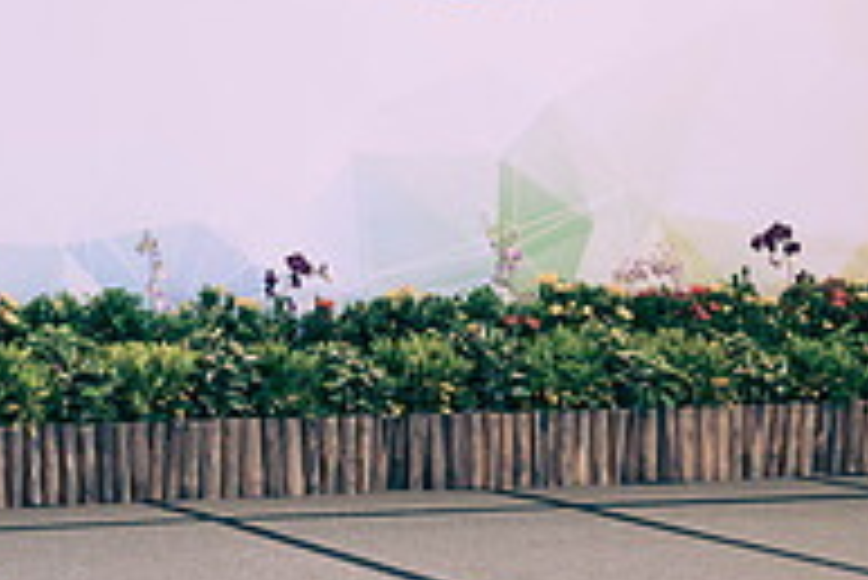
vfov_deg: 11.4
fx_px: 2895
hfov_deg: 16.6
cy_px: 137
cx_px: -45
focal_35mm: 120
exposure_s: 1/125
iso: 1000
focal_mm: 40
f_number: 5
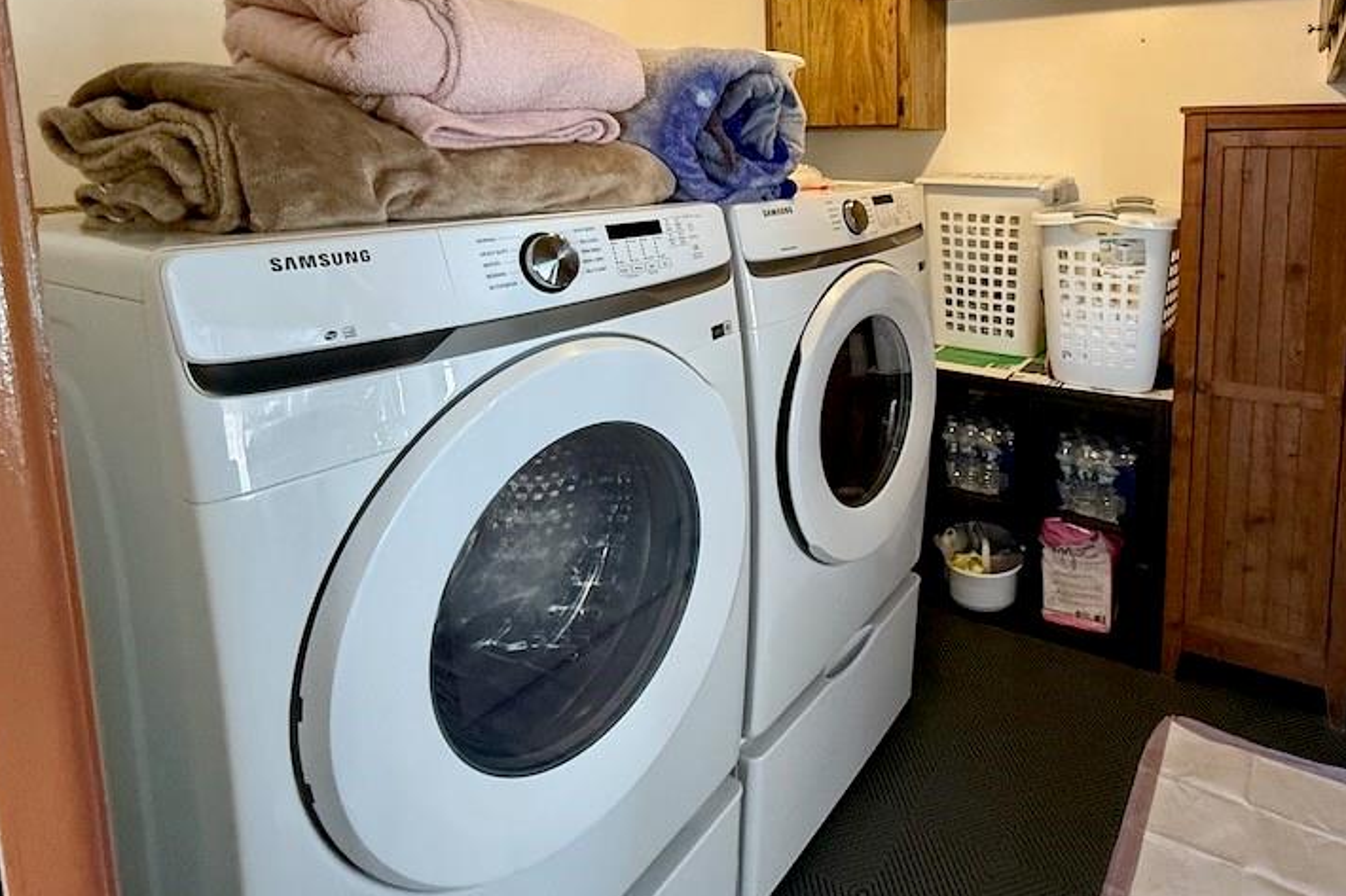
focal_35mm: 21
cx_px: 893
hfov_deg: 78.7
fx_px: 785
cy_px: 244
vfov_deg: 57.0
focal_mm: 2.22
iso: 500
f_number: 2.2
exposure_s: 1/60
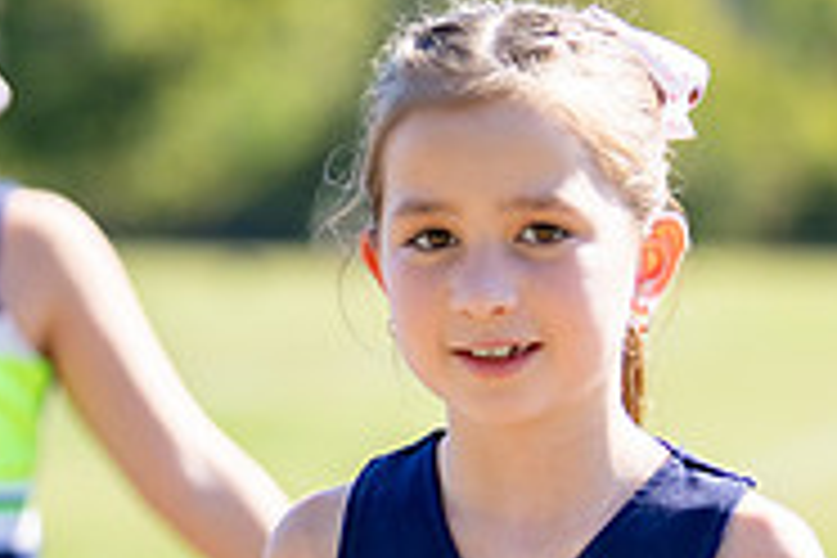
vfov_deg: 7.3
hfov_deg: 10.9
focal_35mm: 189
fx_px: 4394
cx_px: 520
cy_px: 483
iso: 250
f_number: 1.2
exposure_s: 1/10000
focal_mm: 50
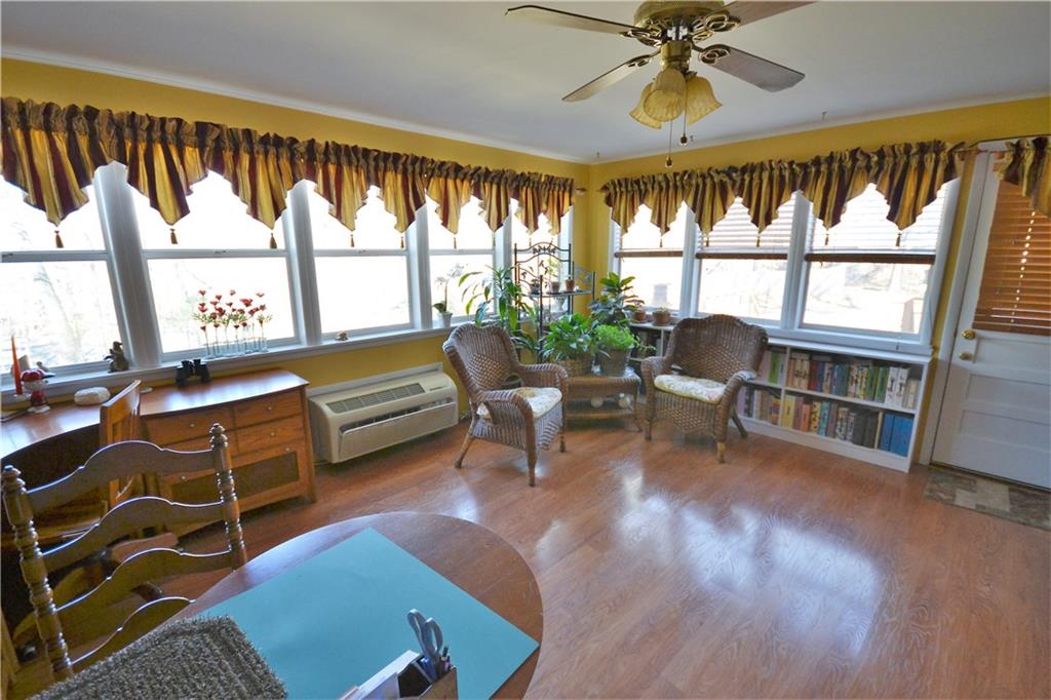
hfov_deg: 100.4
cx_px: 526
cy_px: 350
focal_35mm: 15
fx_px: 438
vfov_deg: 77.3
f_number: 4
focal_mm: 10
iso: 400
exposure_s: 1/60
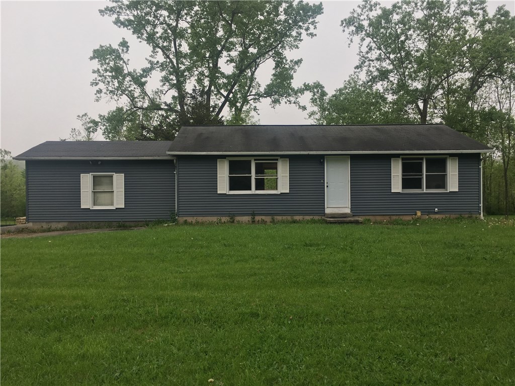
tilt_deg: -1.6
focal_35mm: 29
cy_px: 193
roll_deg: -0.1
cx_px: 258
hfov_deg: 61.7
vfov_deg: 48.2
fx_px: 431
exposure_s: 1/320
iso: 25
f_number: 2.2
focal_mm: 4.15
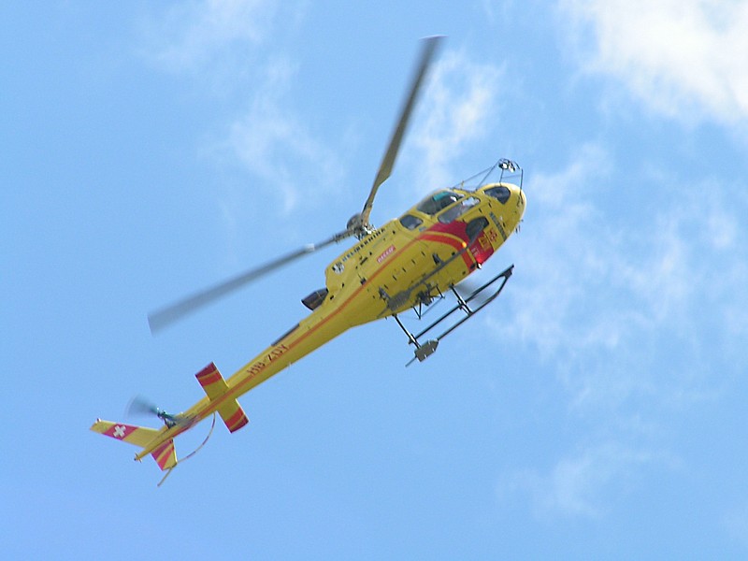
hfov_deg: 5.2
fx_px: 8211
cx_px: 374
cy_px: 280
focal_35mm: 380
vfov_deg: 3.9
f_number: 5
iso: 50
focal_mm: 63
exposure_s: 1/400
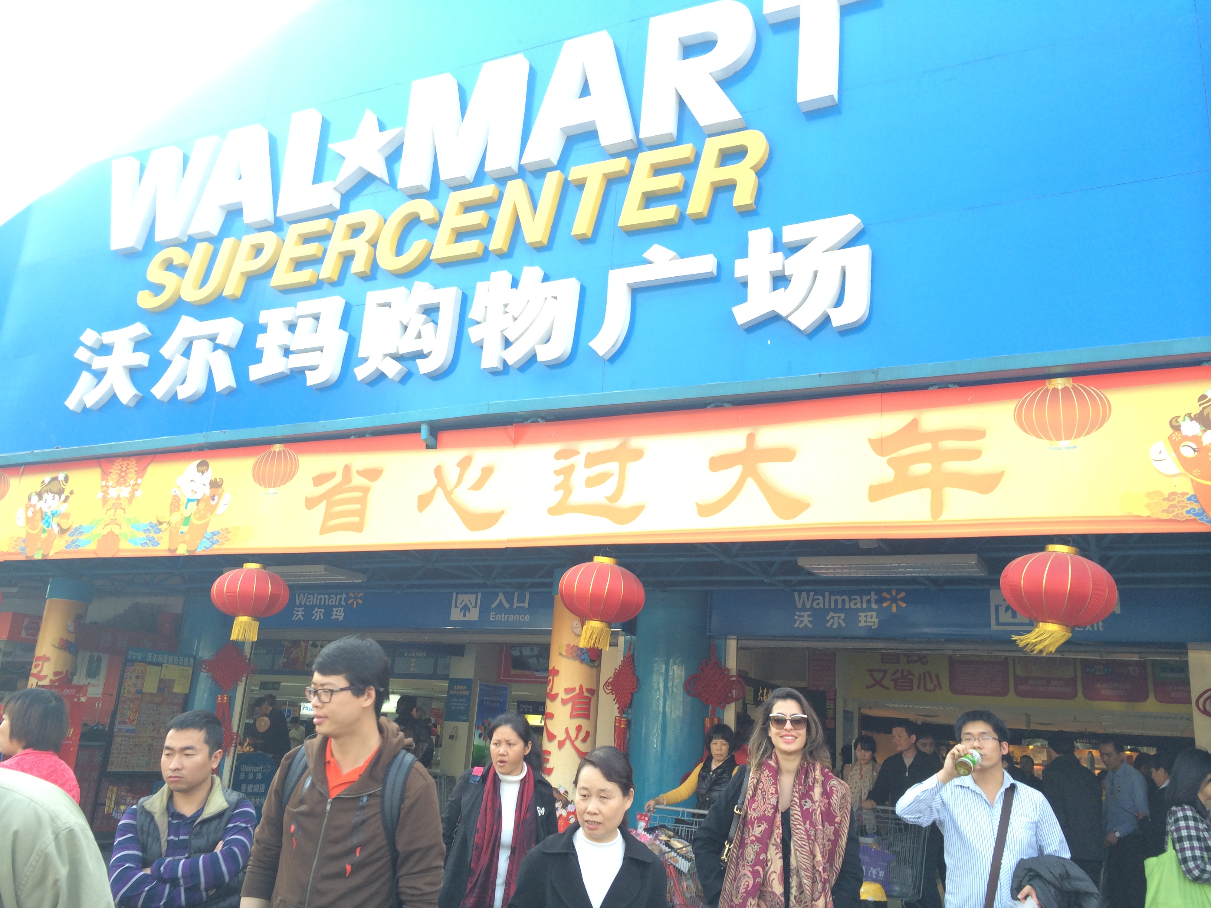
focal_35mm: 30
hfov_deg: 60.0
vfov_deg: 46.8
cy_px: 454
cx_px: 606
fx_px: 1050
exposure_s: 1/120
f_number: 2.2
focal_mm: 4.12
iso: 40
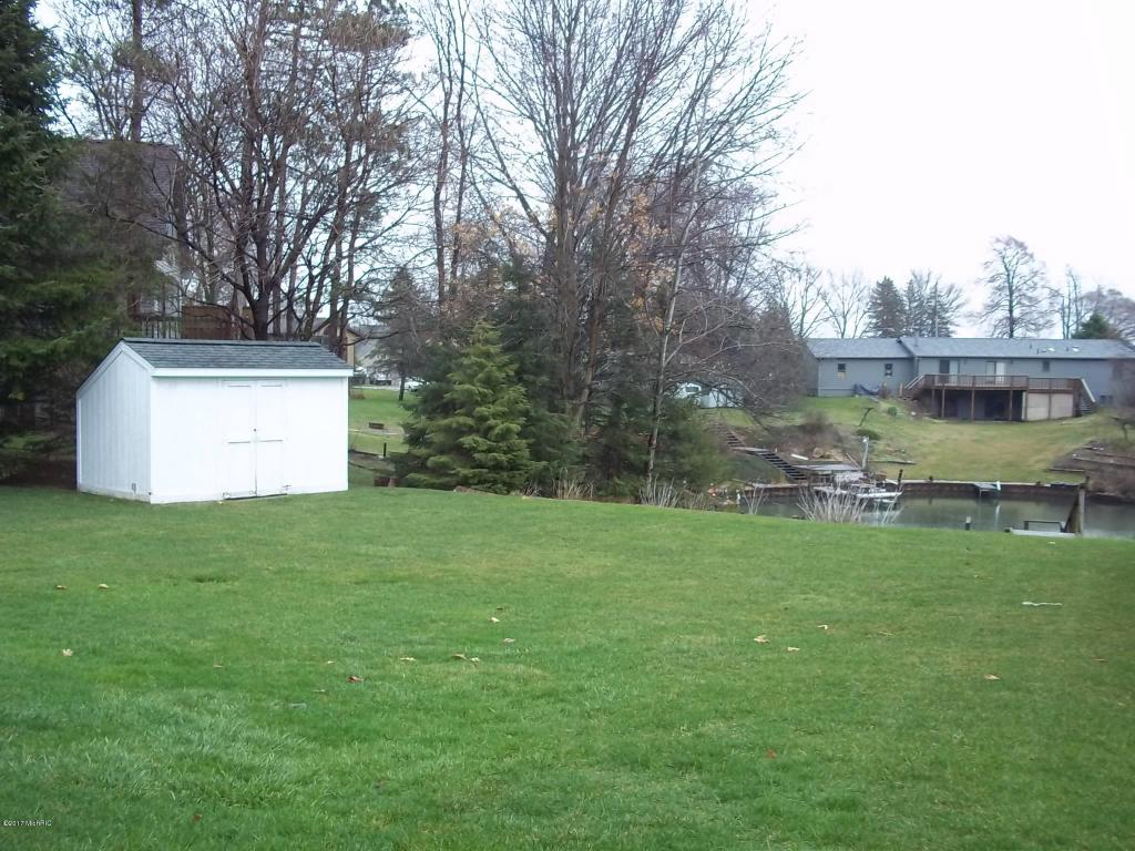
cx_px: 568
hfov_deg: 51.4
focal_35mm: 36
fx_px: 1180
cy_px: 426
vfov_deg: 39.7
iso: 80
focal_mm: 6.5
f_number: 3.1
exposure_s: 1/100
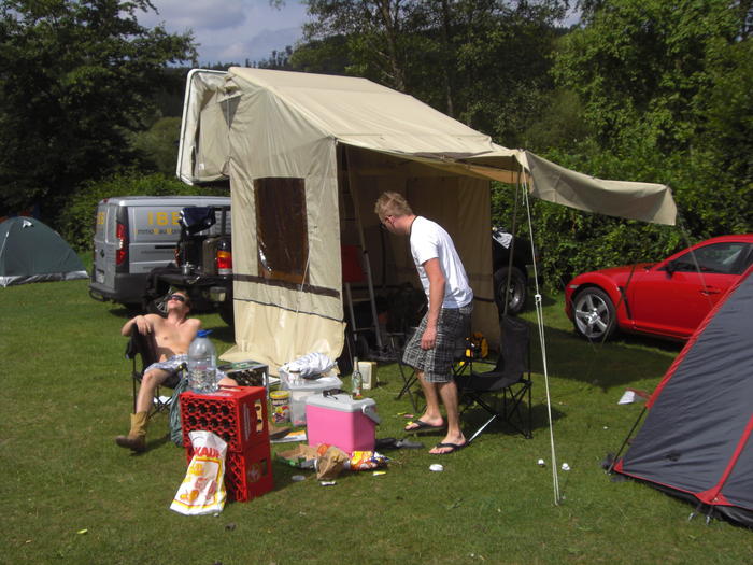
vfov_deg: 37.7
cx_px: 376
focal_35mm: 38
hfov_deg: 49.0
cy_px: 282
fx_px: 827
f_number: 8
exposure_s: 1/250
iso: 64
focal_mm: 6.2
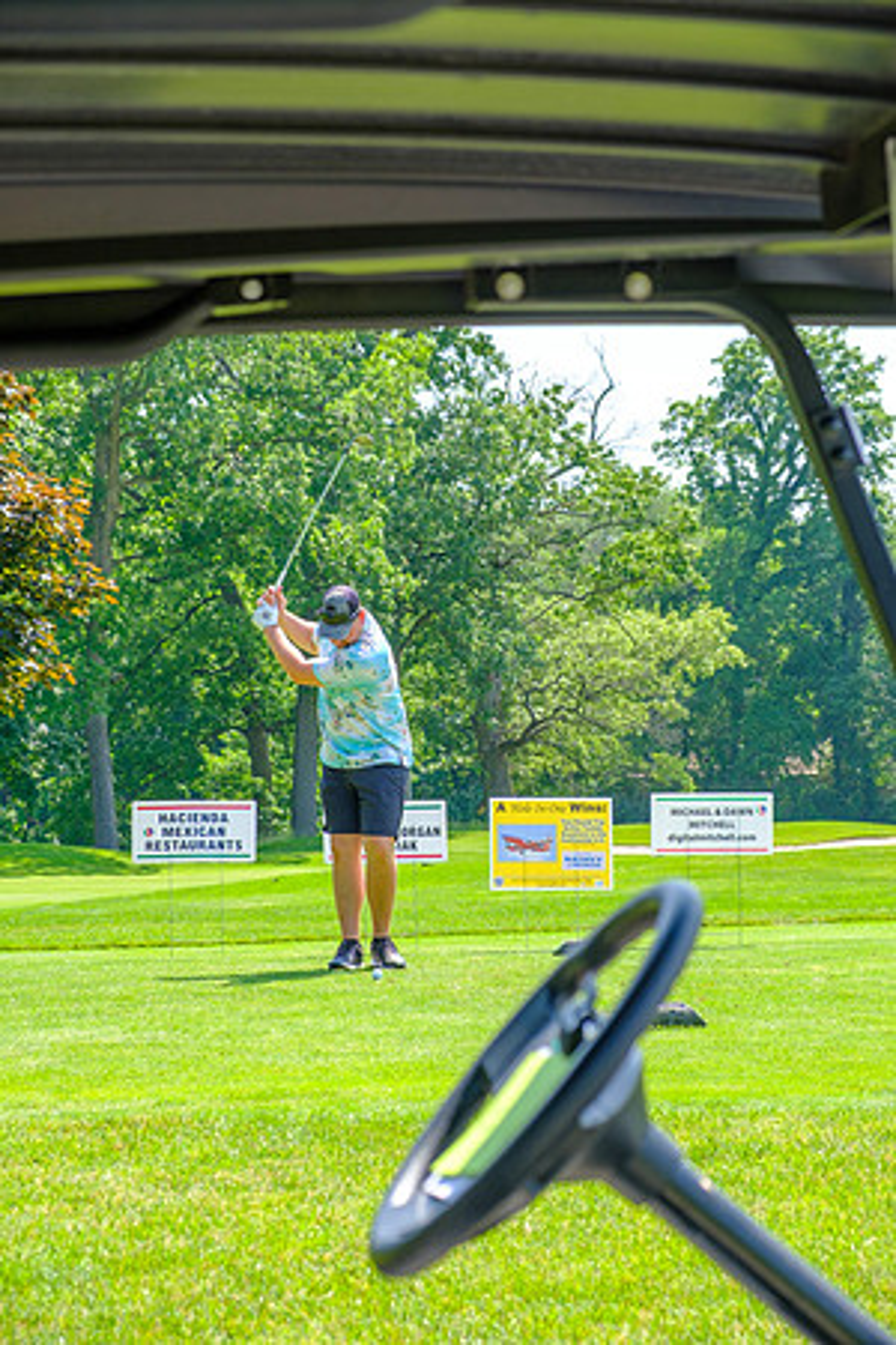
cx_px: 448
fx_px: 3098
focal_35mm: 83
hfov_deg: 16.5
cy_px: 672
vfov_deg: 24.5
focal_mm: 55
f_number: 5.6
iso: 200
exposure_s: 1/320
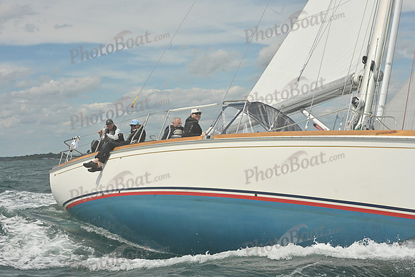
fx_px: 807
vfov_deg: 19.5
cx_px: 208
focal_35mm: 70
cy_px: 138
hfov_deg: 28.8
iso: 320
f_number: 13
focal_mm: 70
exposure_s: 1/1250
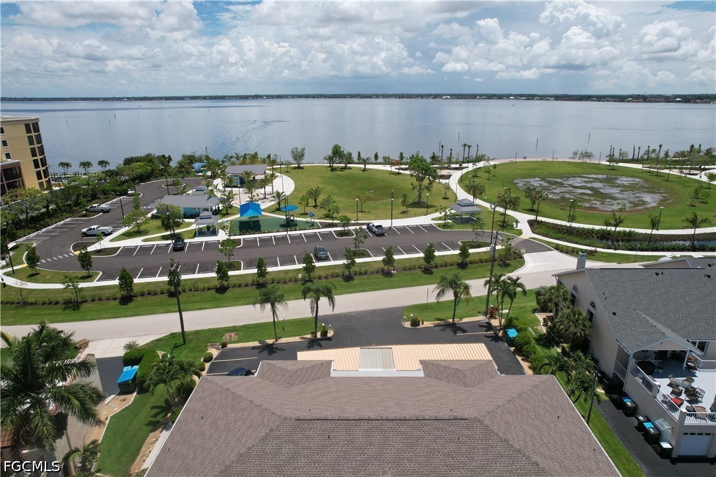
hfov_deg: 78.6
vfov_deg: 57.2
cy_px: 238
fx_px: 438
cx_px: 358
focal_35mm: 22
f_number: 2.8
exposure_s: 1/3200
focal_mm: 8.38
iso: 120
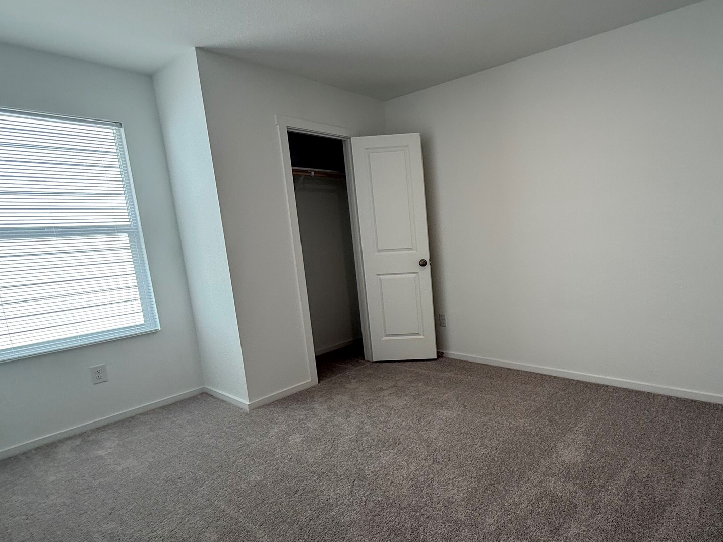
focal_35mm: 20
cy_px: 290
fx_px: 418
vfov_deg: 65.9
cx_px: 474
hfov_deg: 79.4
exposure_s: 1/120
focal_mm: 2.22
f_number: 2.2
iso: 160
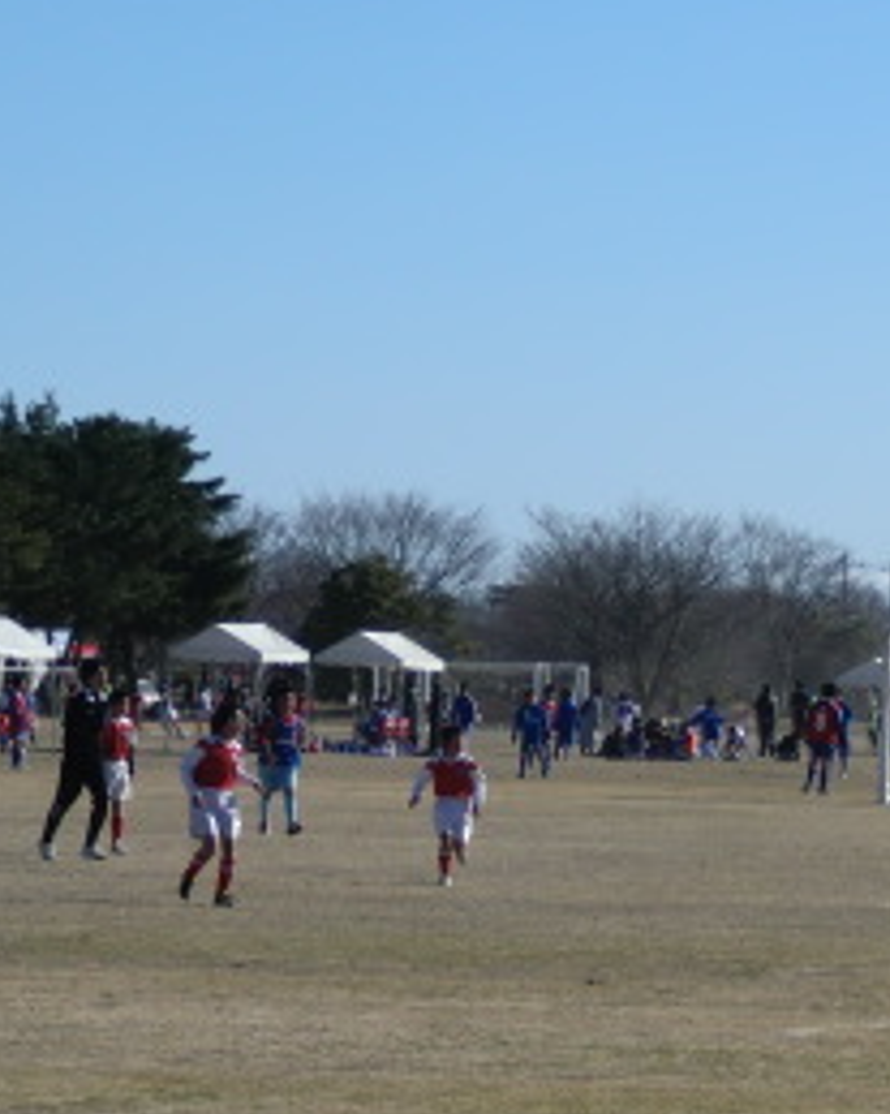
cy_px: 710
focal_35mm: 253
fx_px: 8335
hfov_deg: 6.1
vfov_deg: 7.6
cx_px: 1006
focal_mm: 18.9
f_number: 5.6
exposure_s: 1/640
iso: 64
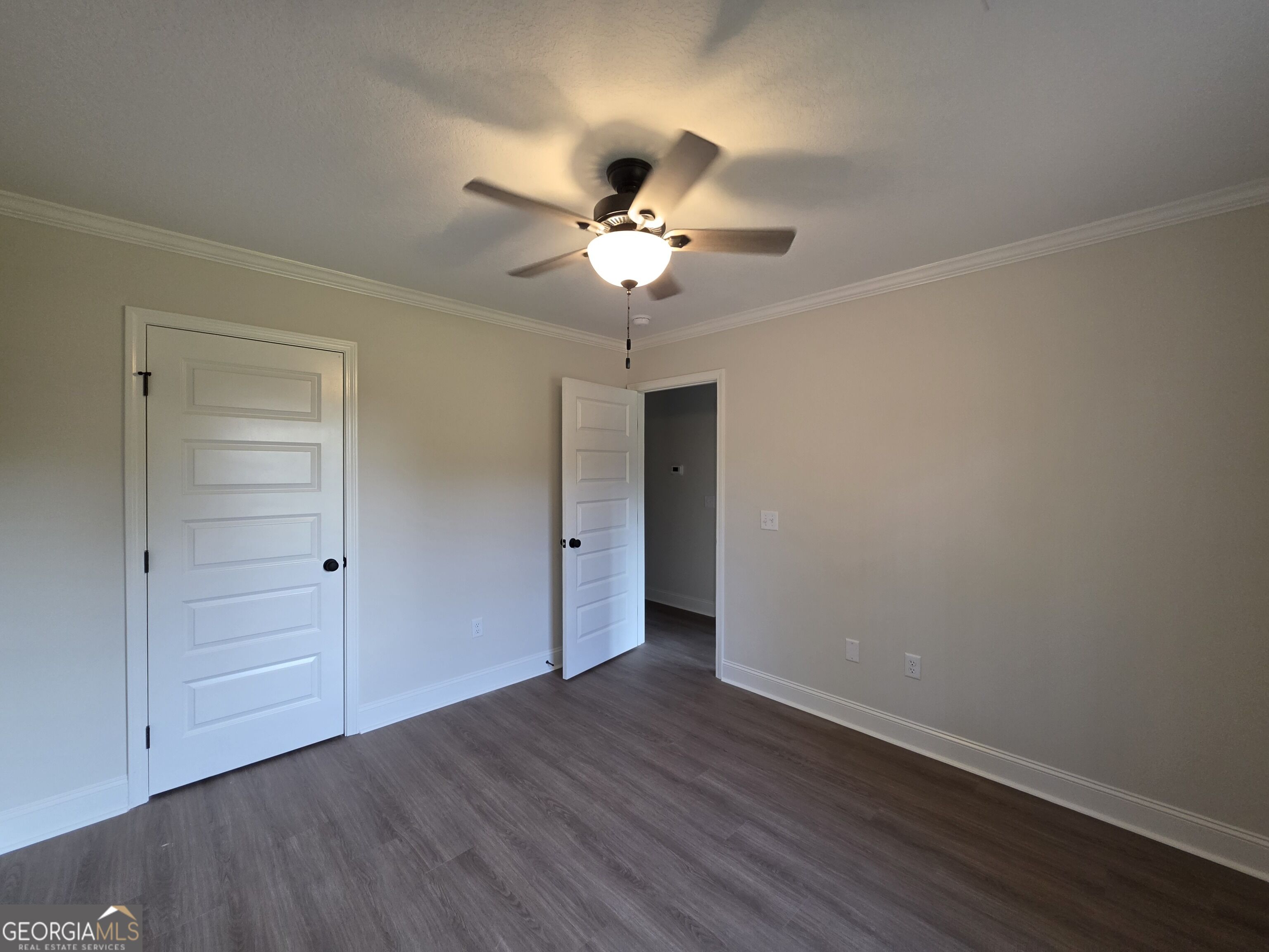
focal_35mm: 13
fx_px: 477
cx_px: 634
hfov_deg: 106.2
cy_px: 476
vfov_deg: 89.9
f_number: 1.9
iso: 200
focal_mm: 2.2
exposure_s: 1/120
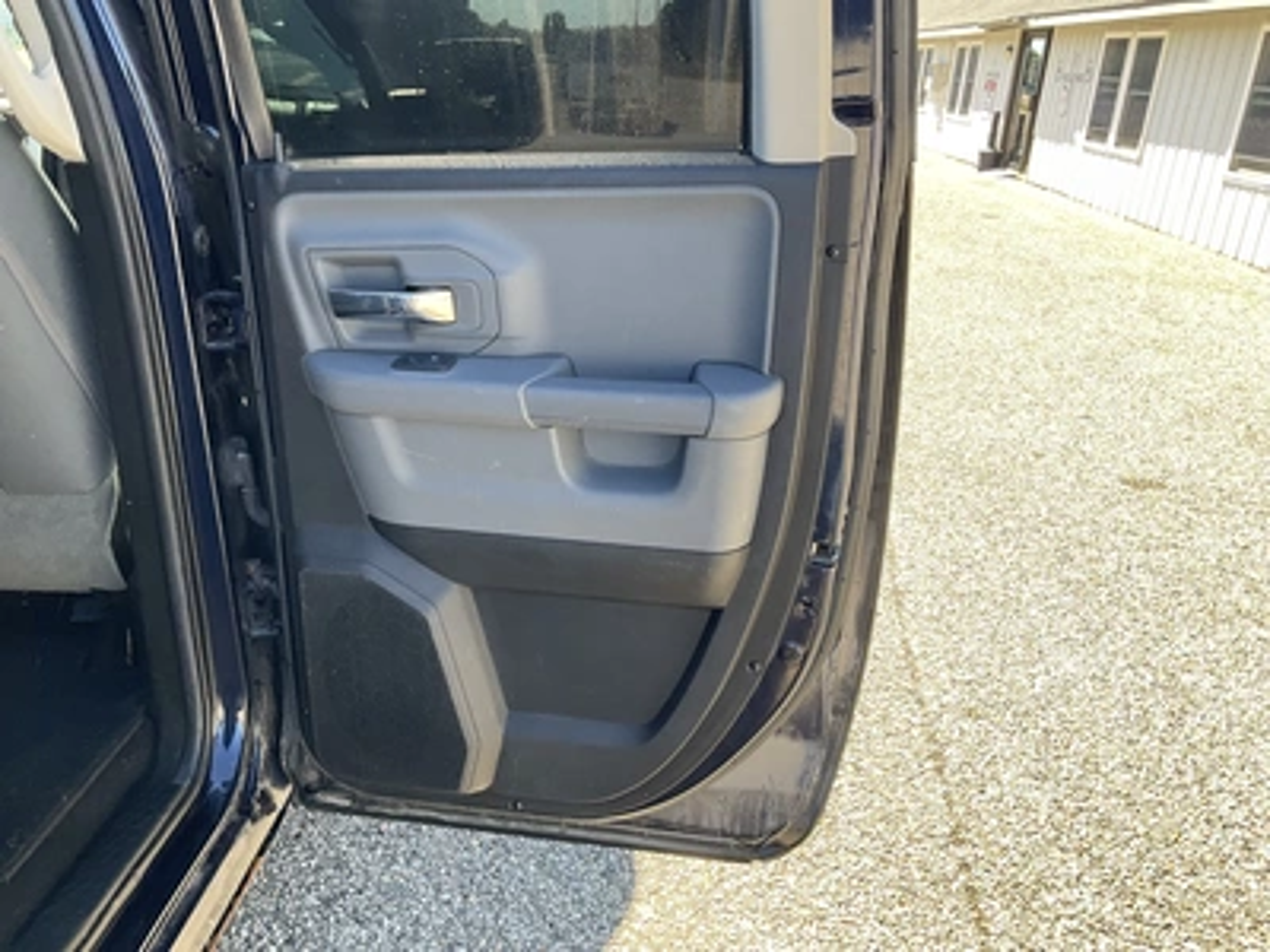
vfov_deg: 48.2
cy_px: 476
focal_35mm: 29
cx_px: 635
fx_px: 1064
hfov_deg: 61.7
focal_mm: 3
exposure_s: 1/122
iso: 20
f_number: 1.8
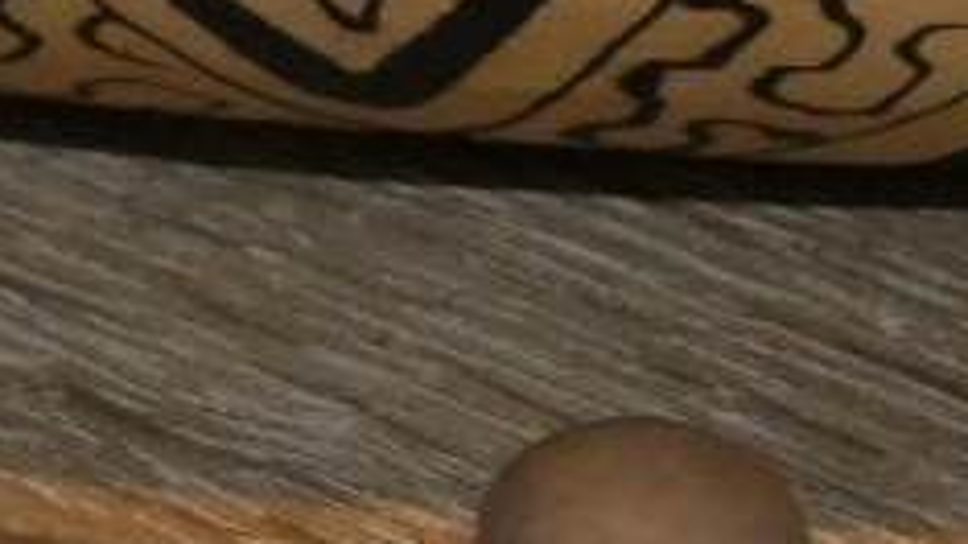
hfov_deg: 22.5
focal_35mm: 94
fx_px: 2412
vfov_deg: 12.8
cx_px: 270
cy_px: 449
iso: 800
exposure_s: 1/60
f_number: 3.5
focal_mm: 6.8
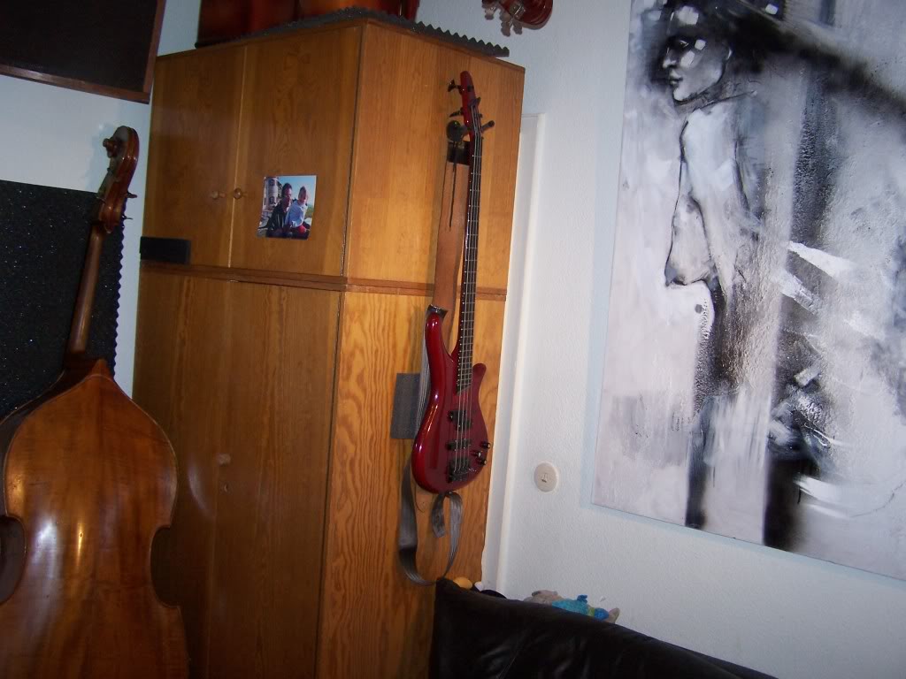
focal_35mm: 38
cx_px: 453
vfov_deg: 37.7
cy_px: 340
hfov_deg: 49.0
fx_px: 995
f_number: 2.8
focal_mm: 6.3
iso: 140
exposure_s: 1/60
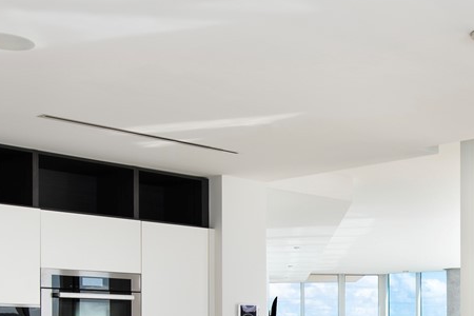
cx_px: 341
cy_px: 352
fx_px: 843
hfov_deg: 31.0
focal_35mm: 64
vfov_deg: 20.2
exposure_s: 1/50
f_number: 10
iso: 100
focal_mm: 17
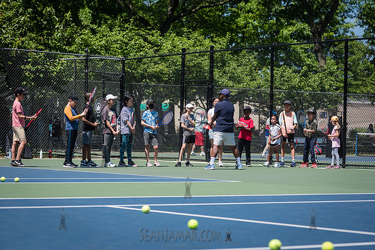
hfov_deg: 18.1
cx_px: 188
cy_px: 125
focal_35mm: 113
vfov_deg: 12.2
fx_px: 1174
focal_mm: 112
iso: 200
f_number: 4.5
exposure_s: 1/1250
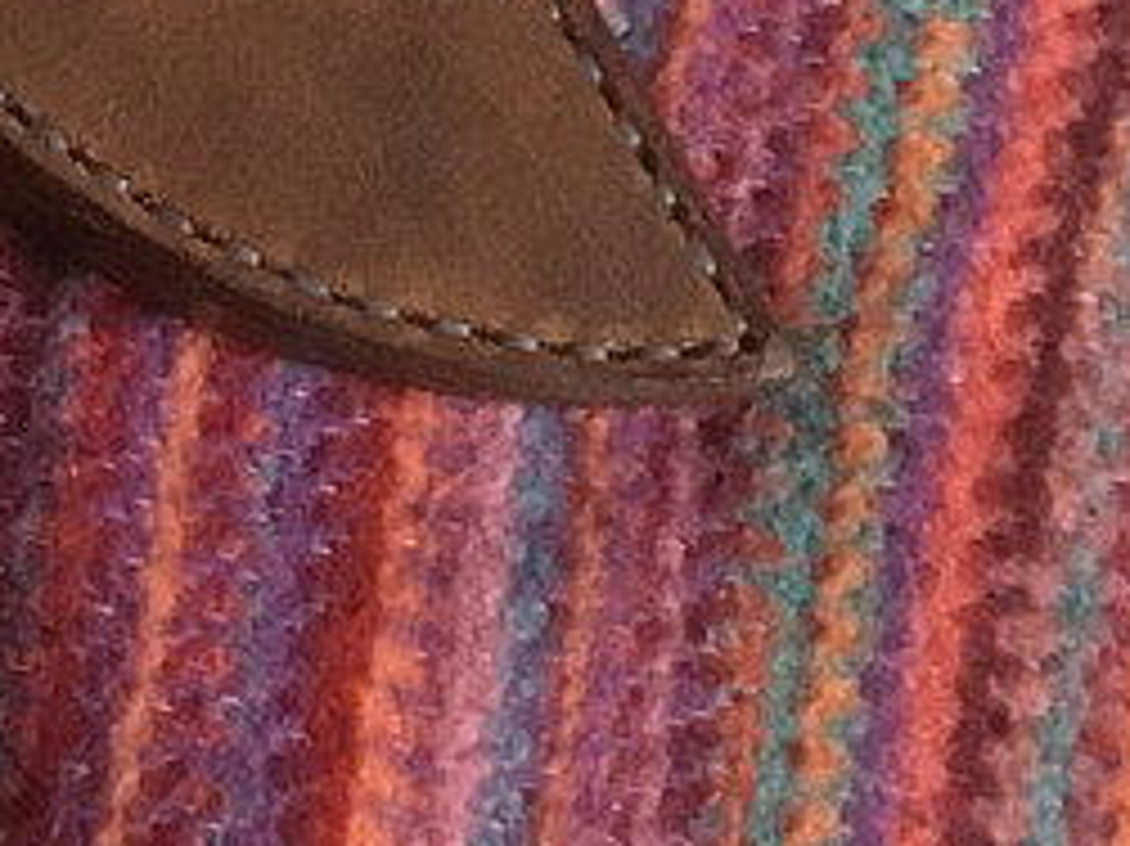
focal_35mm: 132
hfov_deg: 13.3
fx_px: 4307
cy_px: -243
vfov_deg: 11.0
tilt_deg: -78.4
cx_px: -993
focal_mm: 3.3
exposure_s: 1/17
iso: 250
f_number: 2.4
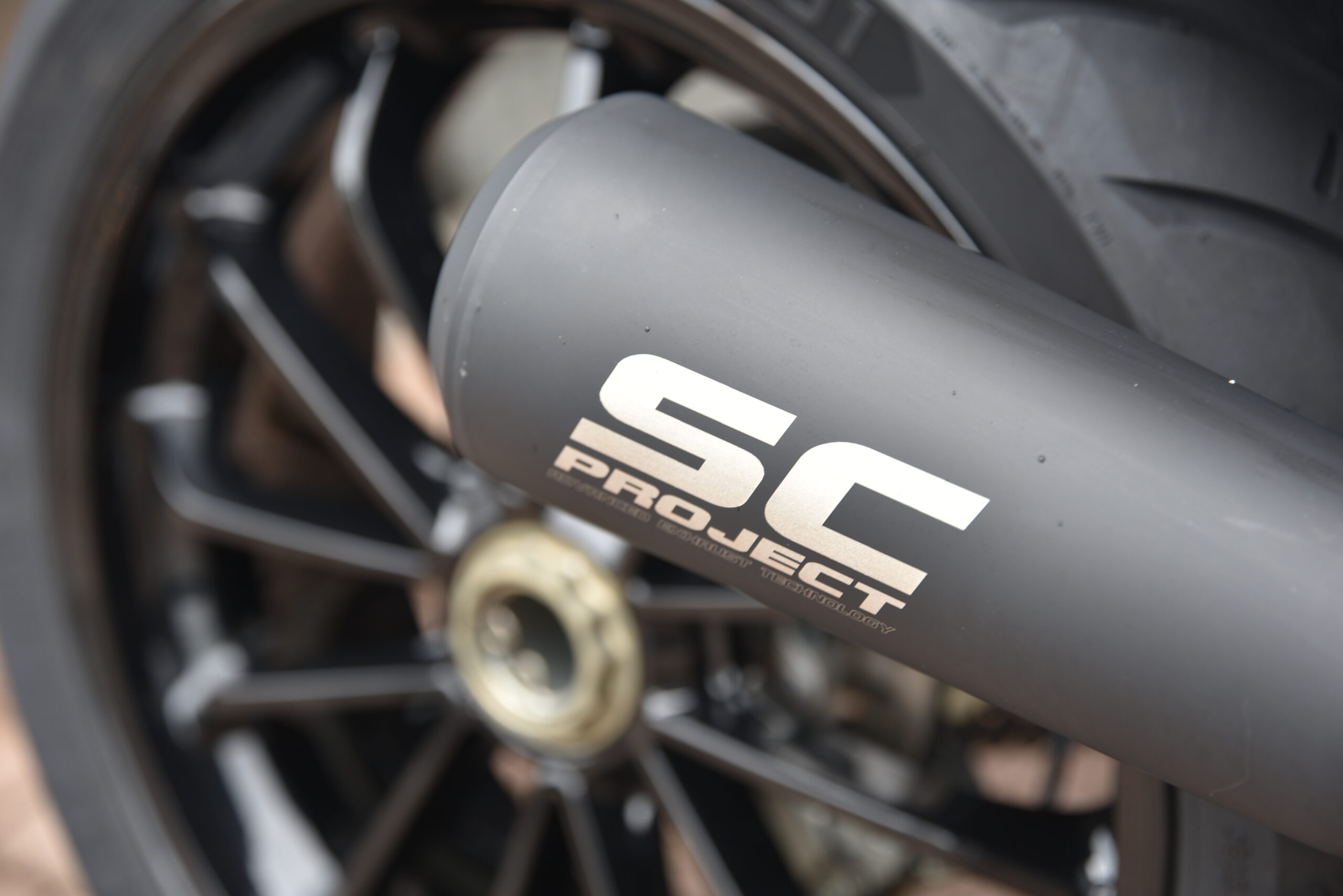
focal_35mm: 70
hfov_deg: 28.8
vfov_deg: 19.5
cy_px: 448
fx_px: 2612
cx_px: 672
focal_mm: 70
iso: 100
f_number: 3.5
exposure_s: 1/60
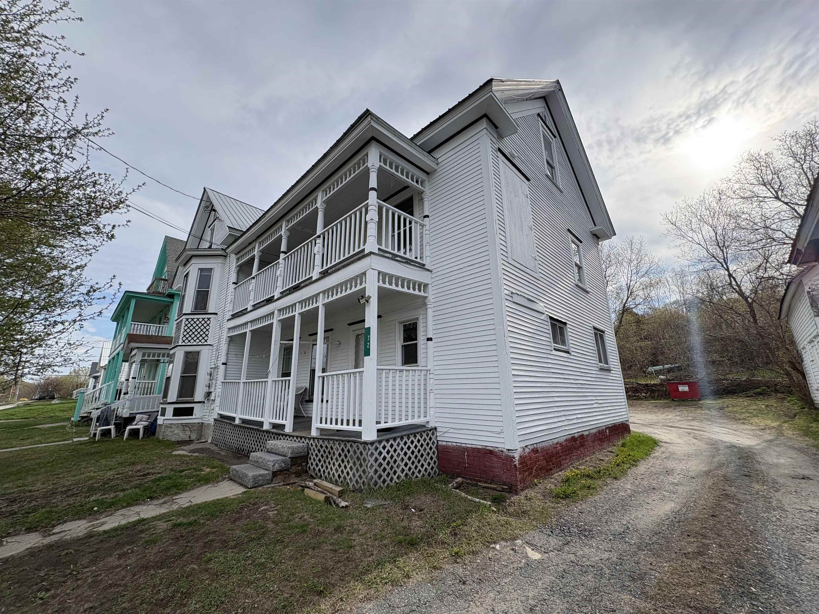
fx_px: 331
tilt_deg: +15.9
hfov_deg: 102.1
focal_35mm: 14
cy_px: 307
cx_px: 410
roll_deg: +1.4
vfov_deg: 85.7
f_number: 2.2
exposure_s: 1/1094
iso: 50
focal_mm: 2.22
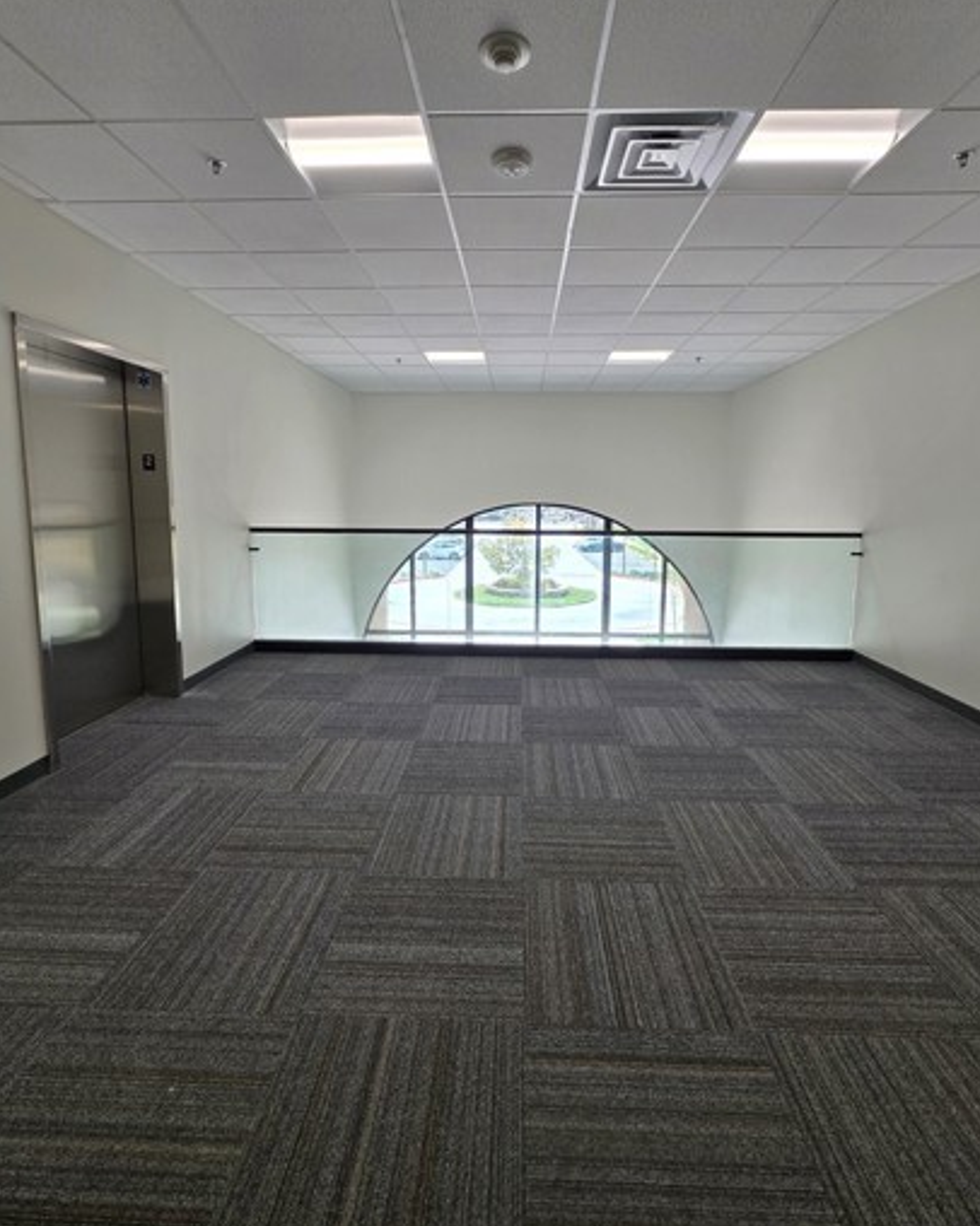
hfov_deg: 80.3
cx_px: 497
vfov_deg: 92.9
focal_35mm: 16
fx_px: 580
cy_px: 565
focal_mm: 1.7
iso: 25
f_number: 2.2
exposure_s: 1/136
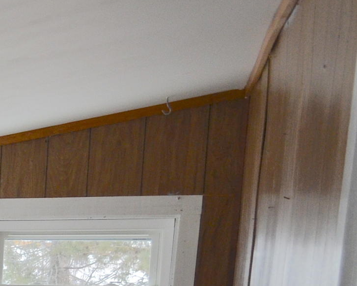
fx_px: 1225
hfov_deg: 13.8
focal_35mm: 116
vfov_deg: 12.4
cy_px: 474
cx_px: -379
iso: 500
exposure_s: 1/1000
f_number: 4
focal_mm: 20
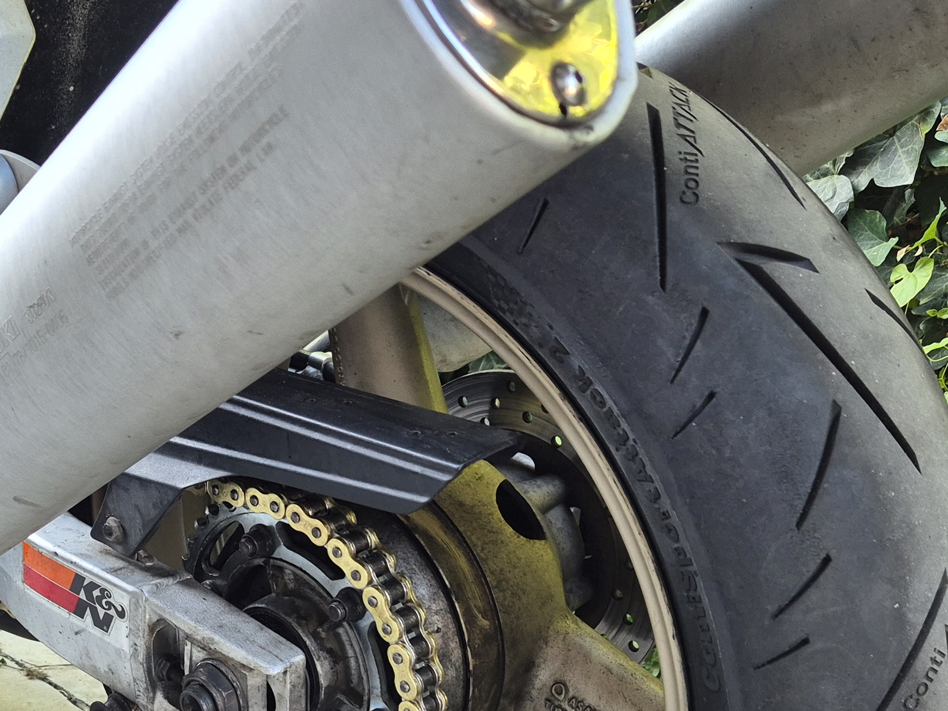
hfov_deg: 35.8
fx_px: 1424
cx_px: 207
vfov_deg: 26.9
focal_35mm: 52
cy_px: 656
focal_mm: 5.4
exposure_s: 1/180
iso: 100
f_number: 1.8
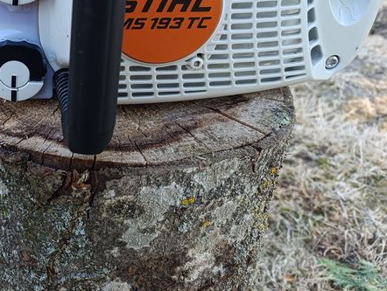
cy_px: 20
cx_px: -35
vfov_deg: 27.0
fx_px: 582
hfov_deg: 32.5
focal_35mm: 52
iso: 125
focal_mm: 6.14
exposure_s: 1/100
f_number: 1.6
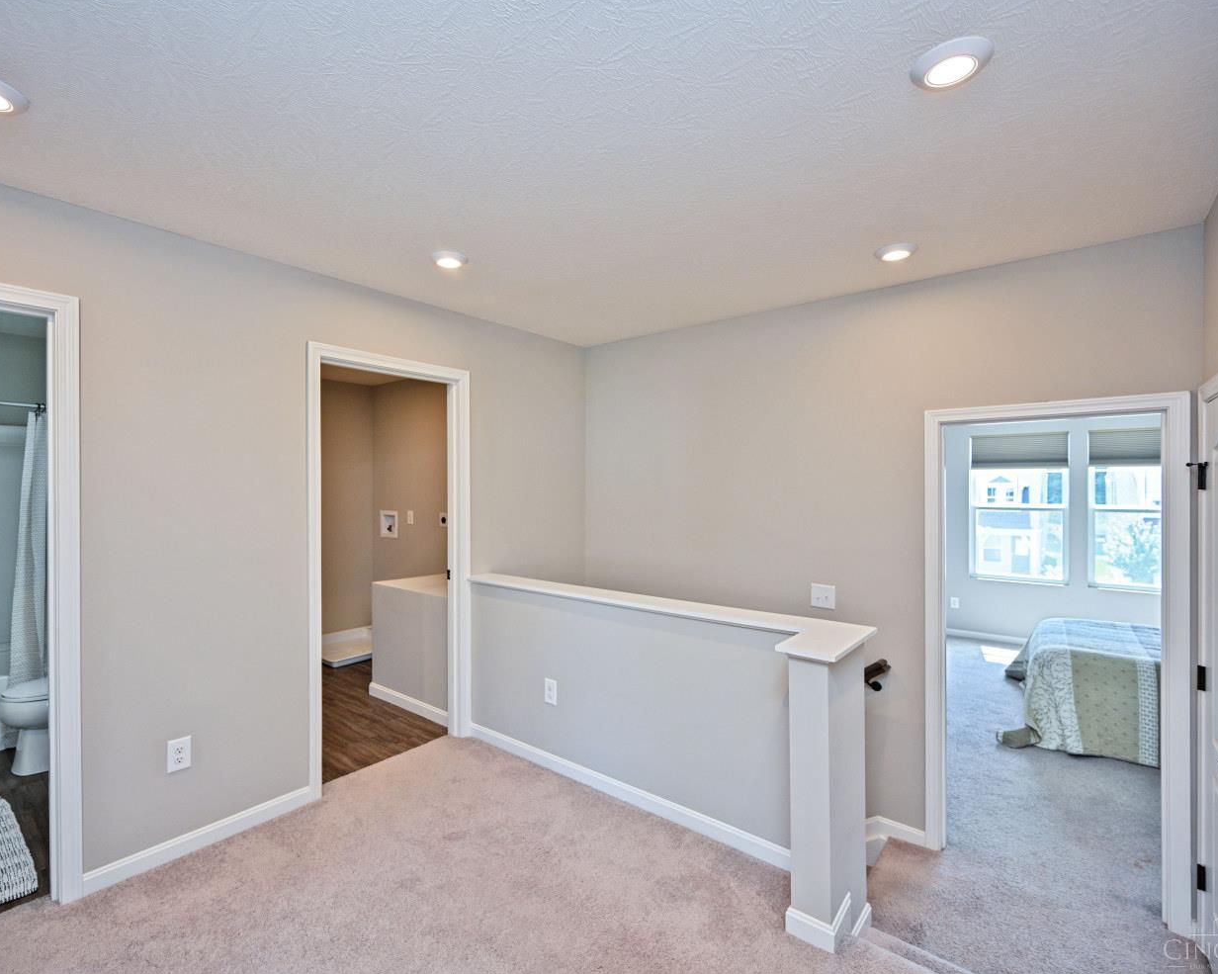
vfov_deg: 80.4
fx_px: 577
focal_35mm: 16
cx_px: 573
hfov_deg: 93.0
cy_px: 489
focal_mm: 14
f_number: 4.5
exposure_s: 1/80
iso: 200
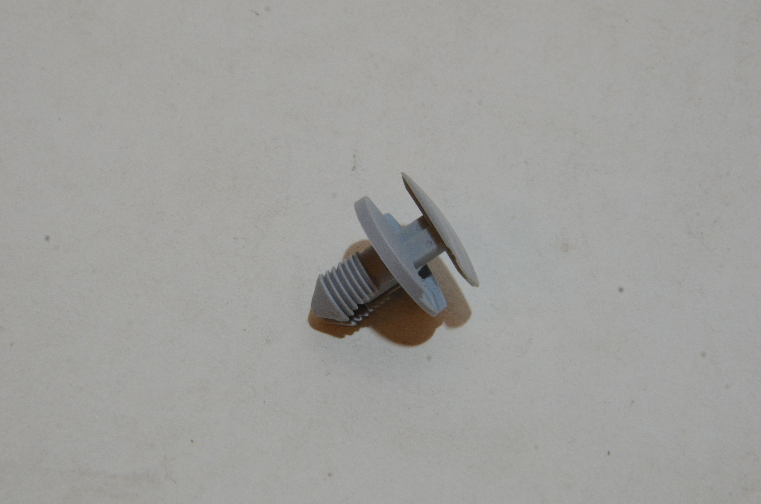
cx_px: 380
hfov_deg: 13.1
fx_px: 3322
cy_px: 252
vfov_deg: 8.7
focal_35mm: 158
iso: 1250
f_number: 20
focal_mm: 105
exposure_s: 1/50
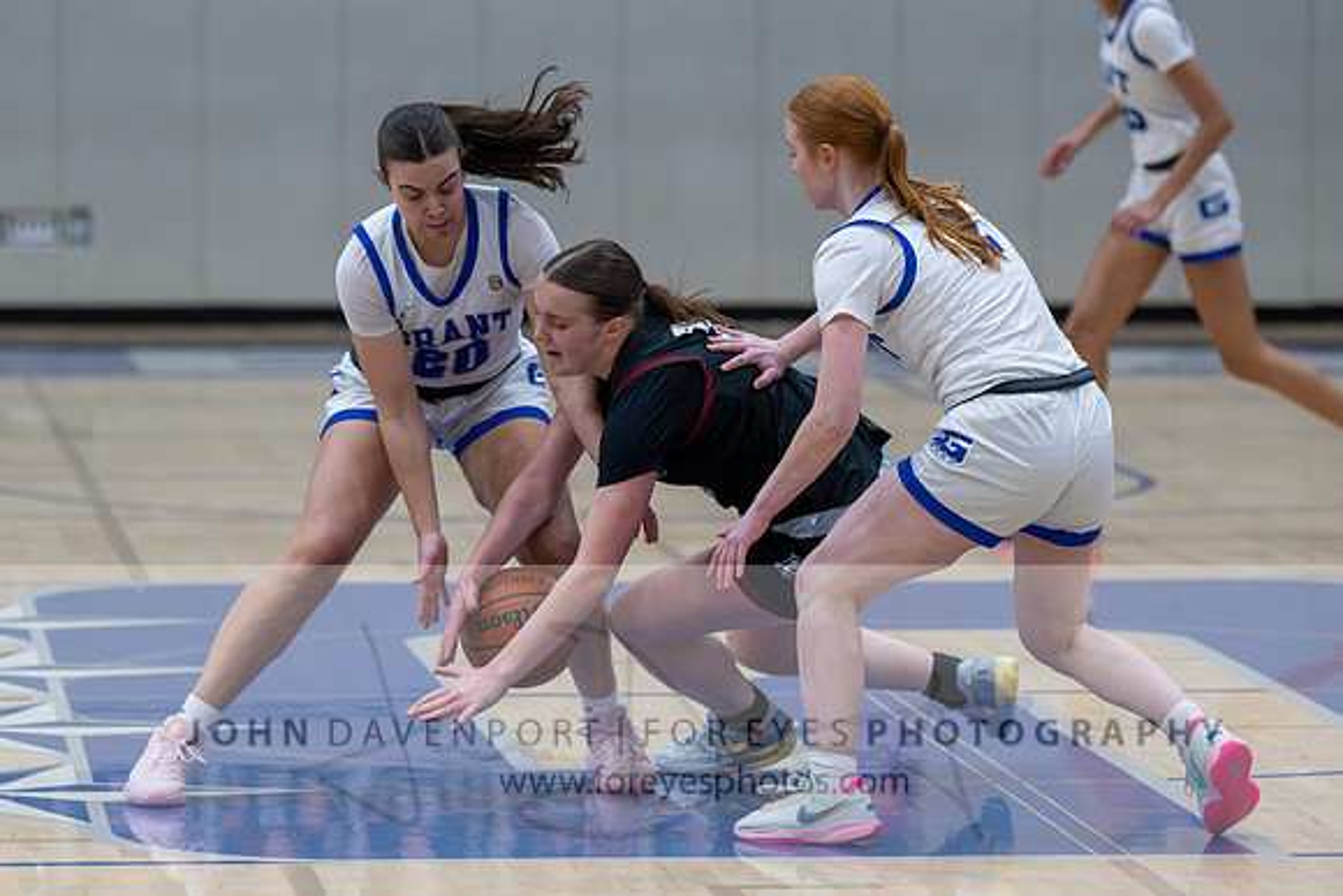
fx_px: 7377
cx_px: 672
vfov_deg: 7.0
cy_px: 447
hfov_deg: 10.4
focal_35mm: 198
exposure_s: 1/1000
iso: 5000
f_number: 2.8
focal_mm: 135
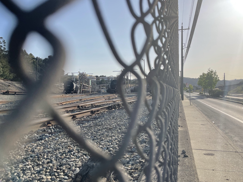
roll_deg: +1.2
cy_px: 99
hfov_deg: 61.6
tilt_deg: -2.4
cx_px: 115
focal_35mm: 29
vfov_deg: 48.2
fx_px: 204
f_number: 1.6
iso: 32
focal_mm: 4.2
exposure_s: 1/4464
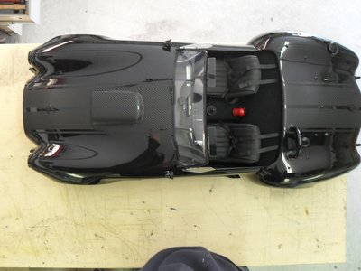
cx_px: 180
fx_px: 365
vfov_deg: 40.7
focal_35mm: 35
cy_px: 136
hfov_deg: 52.6
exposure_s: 1/30
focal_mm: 6.2
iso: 200
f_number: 2.8
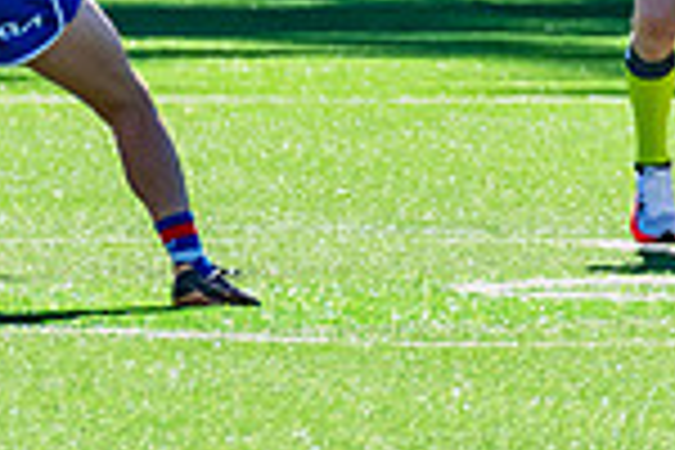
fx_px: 34741
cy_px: -354
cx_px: 617
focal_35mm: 1853
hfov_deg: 1.1
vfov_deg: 0.7
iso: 800
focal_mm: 380
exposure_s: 1/1250
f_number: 9
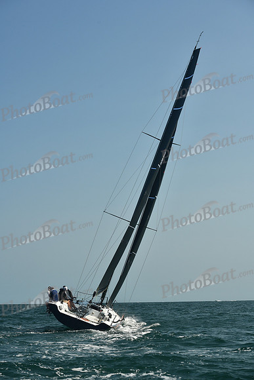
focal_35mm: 70
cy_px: 190
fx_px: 740
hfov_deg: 19.5
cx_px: 127
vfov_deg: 28.8
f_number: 7.1
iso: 320
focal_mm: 70
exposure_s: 1/640
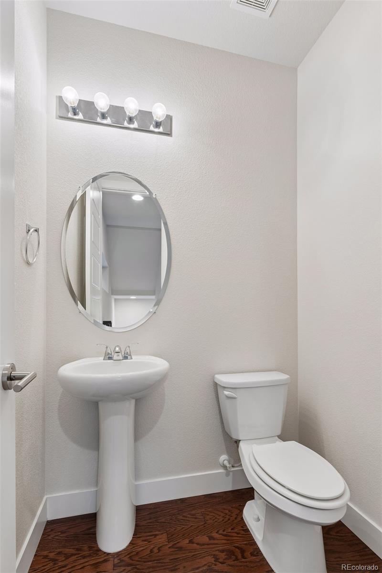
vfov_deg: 93.3
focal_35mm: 17
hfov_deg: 70.4
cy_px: 286
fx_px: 271
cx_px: 191
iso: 400
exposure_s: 1/8
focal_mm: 17
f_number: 9
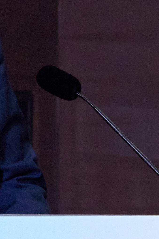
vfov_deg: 4.2
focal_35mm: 491
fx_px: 3253
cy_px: 147
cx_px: -98
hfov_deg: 2.8
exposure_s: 1/100
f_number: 7.1
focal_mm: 72
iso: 3200
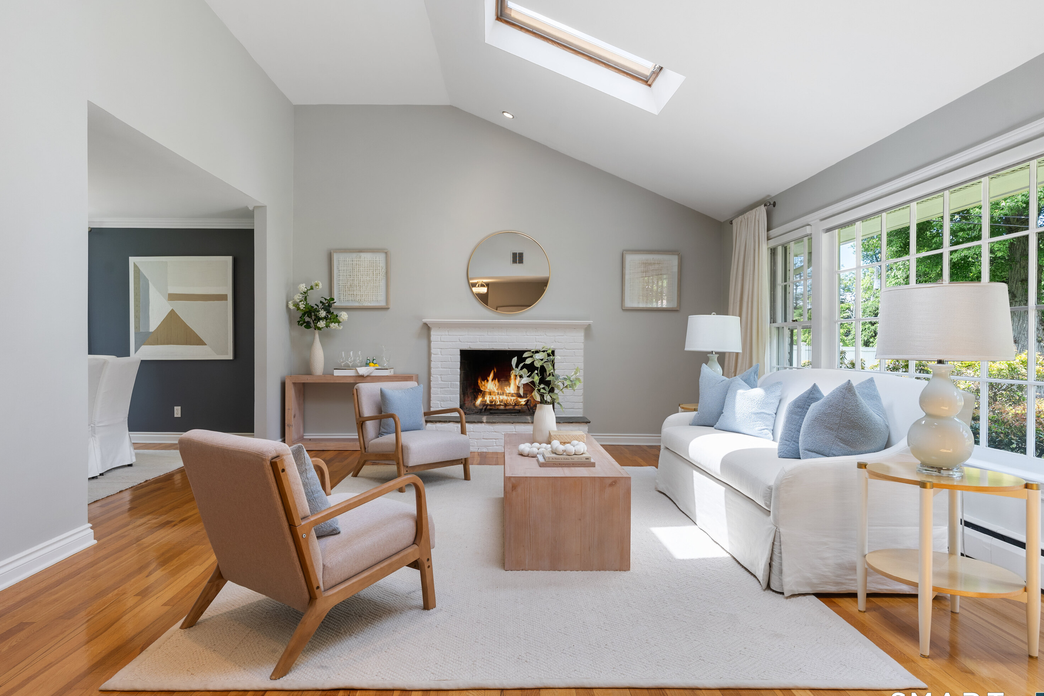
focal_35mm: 22
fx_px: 638
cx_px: 506
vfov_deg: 57.2
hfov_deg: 78.6
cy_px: 357
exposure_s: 1/20
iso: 320
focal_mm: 21
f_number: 8
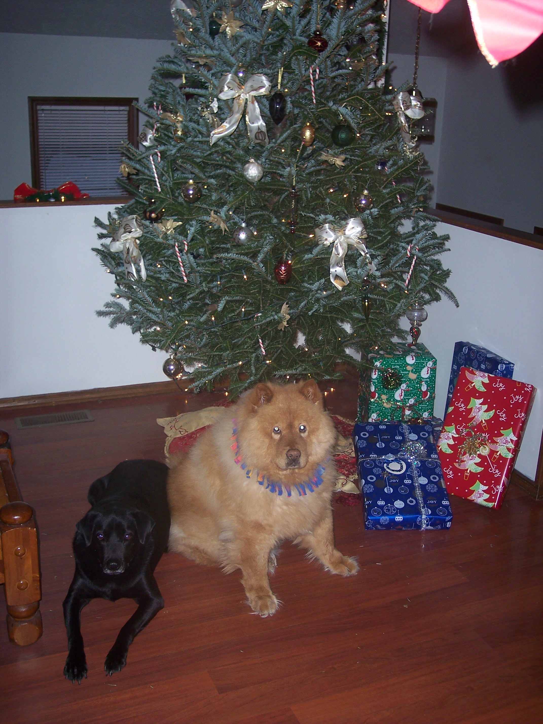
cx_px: 272
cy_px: 362
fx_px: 816
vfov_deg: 47.9
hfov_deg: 36.8
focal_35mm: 39
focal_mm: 8
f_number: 2.8
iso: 100
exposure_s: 1/60
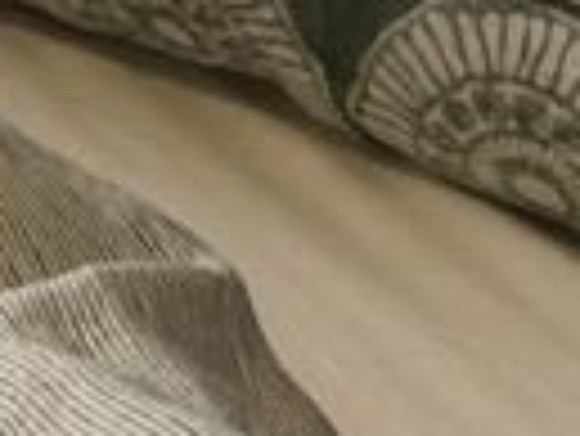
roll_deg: +1.2
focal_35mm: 275
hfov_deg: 7.1
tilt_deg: -22.4
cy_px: -353
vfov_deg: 5.3
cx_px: -247
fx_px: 4612
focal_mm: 6.6
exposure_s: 1/33
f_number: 2.8
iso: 200
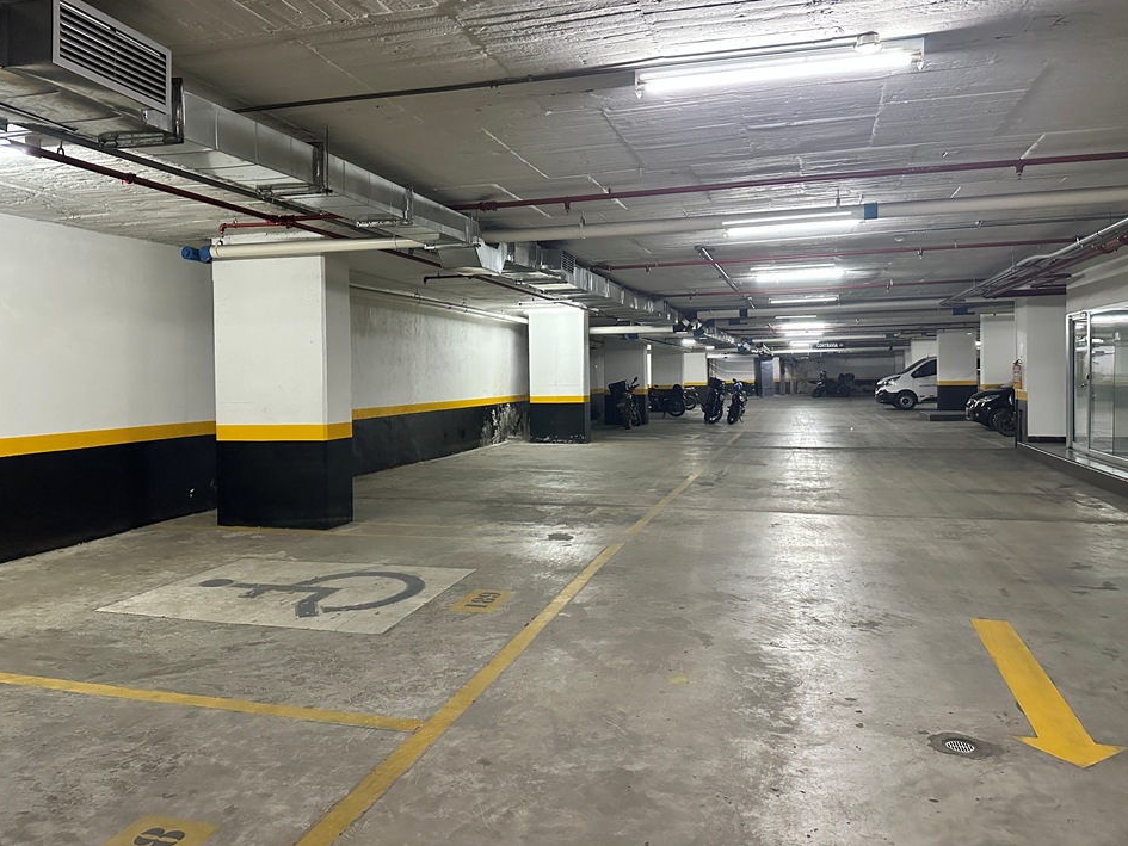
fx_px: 847
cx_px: 559
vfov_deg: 53.0
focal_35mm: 26
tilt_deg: -1.6
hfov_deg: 67.3
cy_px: 393
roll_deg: +0.4
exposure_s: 1/60
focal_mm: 6.86
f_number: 1.78
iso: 640
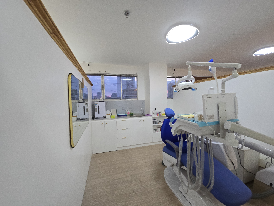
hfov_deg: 106.2
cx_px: 137
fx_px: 103
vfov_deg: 89.9
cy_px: 103
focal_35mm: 13
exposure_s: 1/60
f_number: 2.2
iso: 160
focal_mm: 2.2
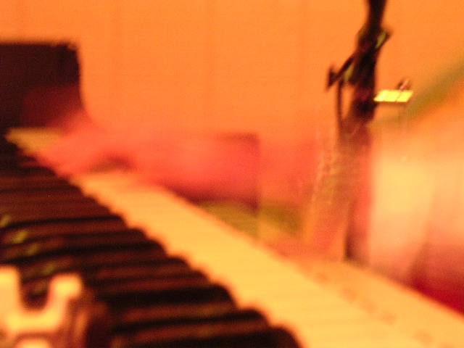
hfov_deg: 17.9
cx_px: 232
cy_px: 174
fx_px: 1474
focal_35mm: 110
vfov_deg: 13.5
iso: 400
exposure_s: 1.1
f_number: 4.8
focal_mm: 16.7
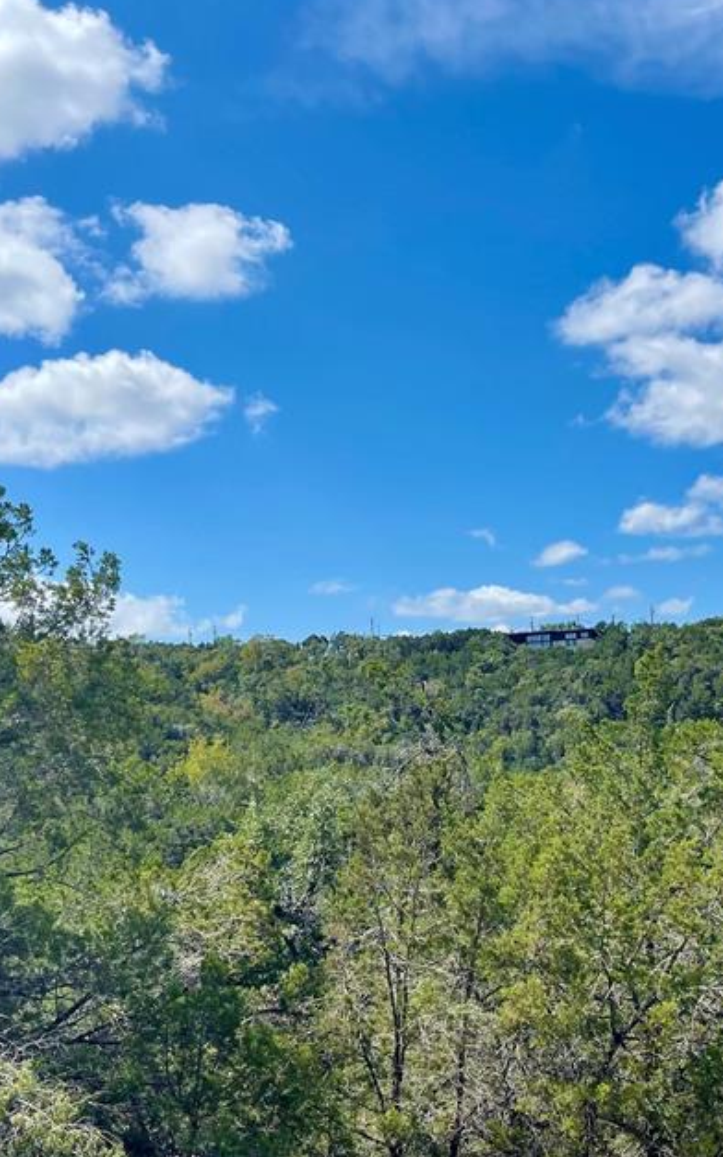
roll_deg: +2.4
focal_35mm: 45
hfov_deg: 28.4
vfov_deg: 44.2
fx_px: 1418
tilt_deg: +3.9
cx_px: 485
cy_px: 670
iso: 32
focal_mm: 5.1
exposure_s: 1/5128
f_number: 1.6
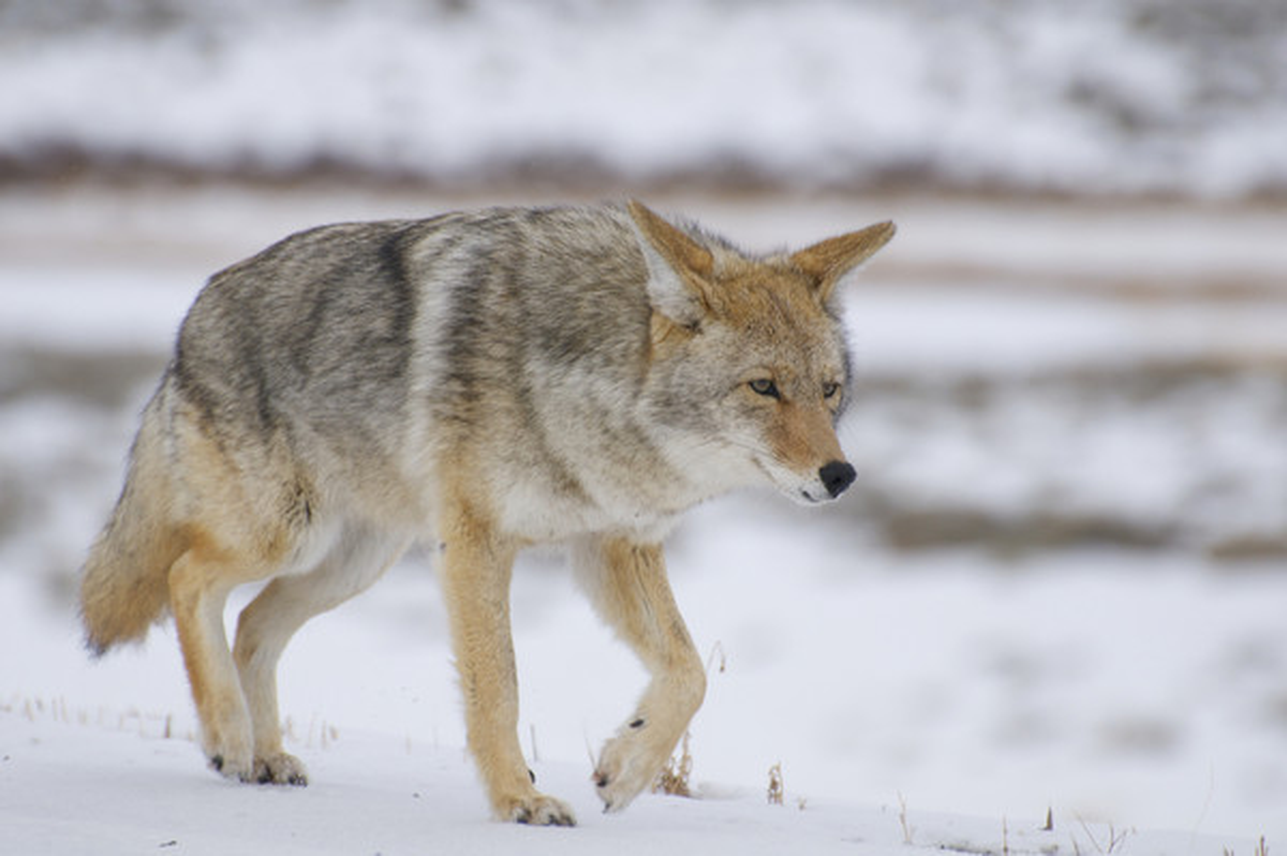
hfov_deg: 4.9
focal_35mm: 420
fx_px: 15002
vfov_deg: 3.3
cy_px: 428
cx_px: 644
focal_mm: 280
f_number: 5.6
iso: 400
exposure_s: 1/1000
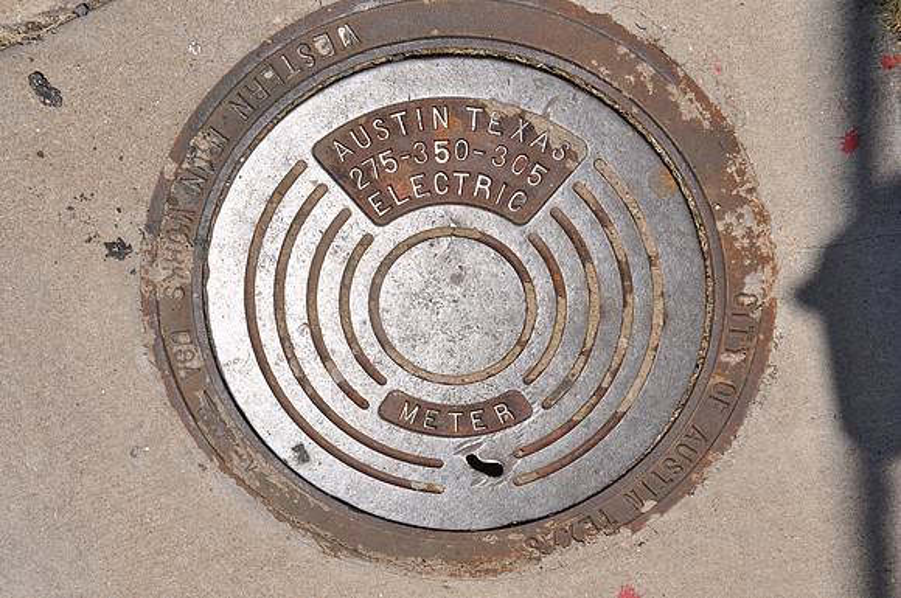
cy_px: 299
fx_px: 1275
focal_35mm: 51
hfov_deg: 38.9
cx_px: 450
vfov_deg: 26.4
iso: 200
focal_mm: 34
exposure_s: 1/400
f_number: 10
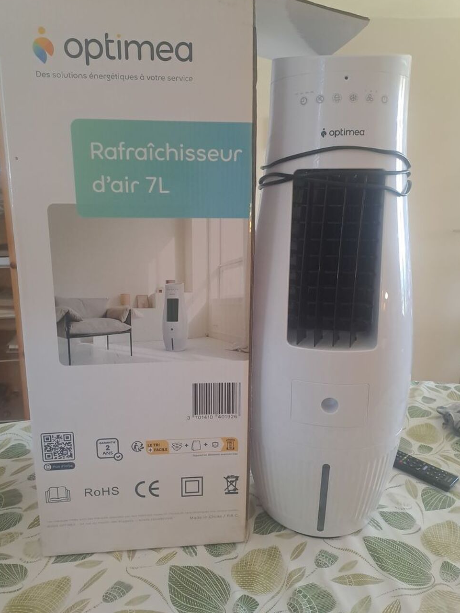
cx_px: 230
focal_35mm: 26
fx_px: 461
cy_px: 297
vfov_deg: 67.3
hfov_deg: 53.0
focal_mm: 4.65
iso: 320
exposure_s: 1/33
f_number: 1.8
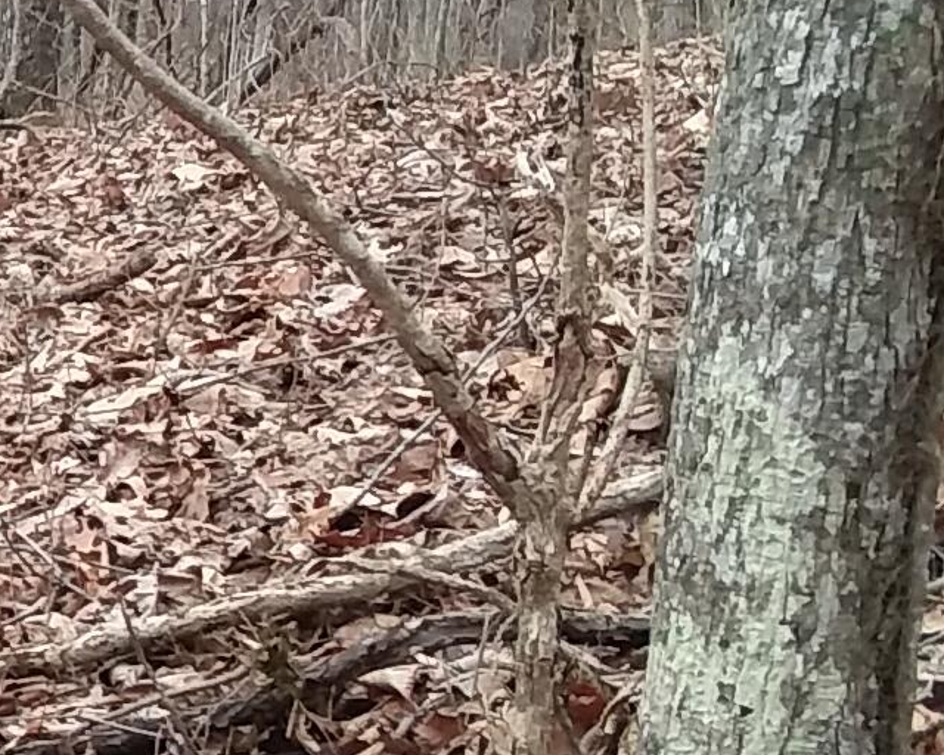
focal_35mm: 114
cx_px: -894
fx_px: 3185
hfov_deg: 14.3
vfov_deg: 13.5
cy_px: 436
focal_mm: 2.47
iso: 40
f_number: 1.9
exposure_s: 1/122
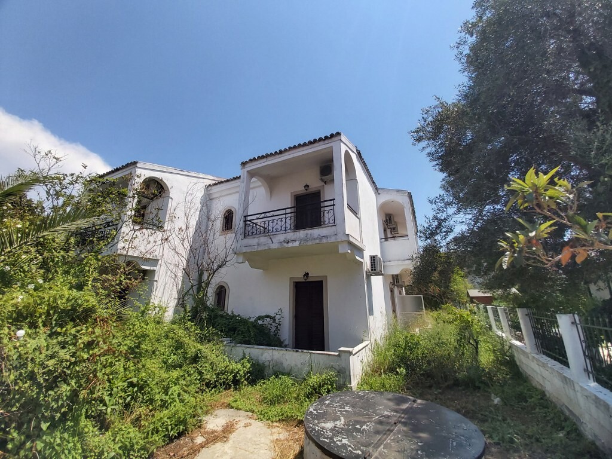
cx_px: 306
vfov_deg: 94.5
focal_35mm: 12
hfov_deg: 110.5
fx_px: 212
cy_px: 230
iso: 40
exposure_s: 1/1781
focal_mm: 1.42
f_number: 2.2
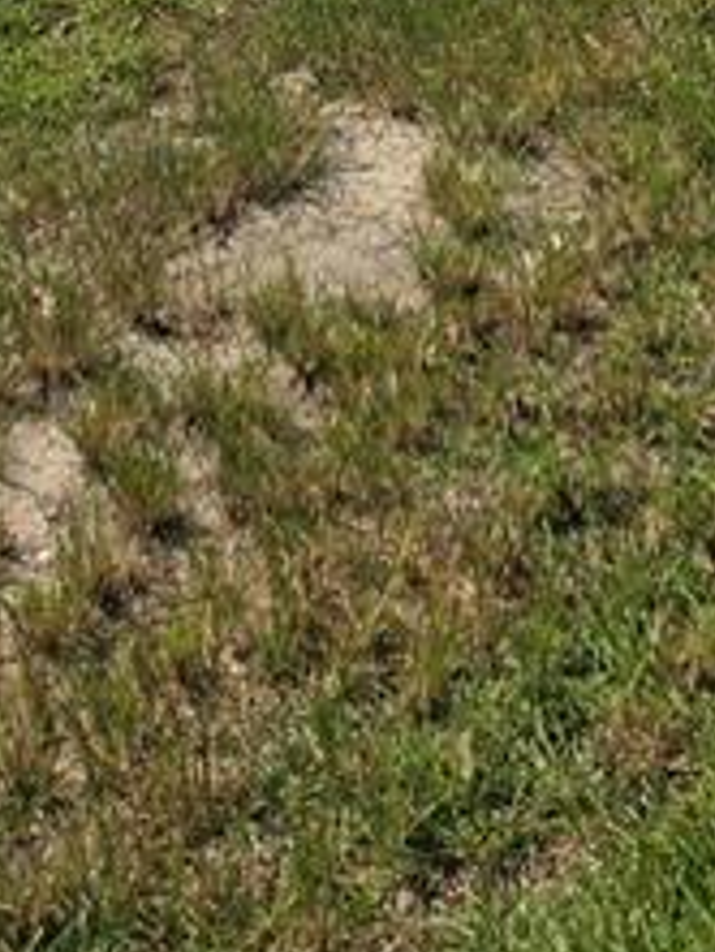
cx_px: 650
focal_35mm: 80
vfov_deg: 19.4
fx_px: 2201
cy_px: -681
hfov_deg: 18.1
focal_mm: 5.4
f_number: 1.8
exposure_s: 1/7075
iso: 80
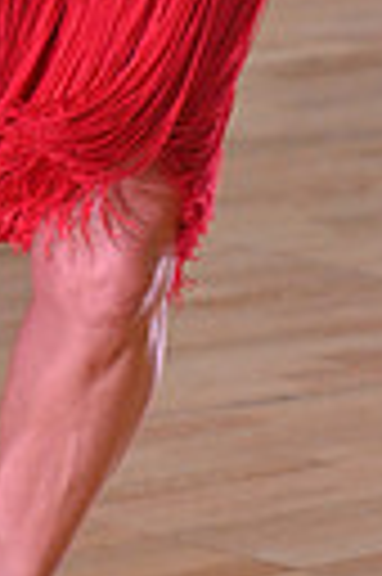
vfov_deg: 3.8
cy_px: -310
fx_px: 8682
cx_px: -425
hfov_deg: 2.5
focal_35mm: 544
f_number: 5
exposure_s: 1/320
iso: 2000
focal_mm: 120
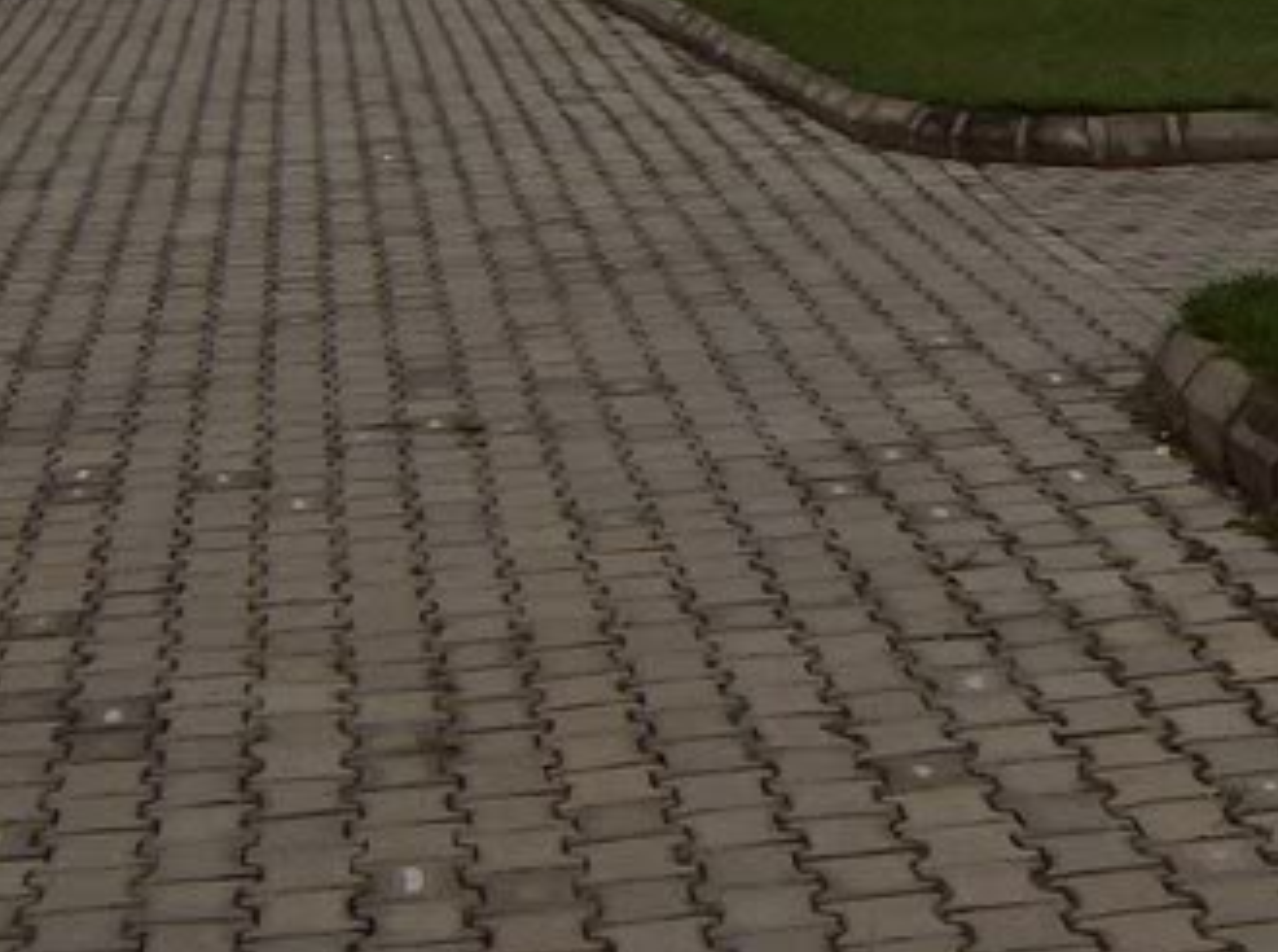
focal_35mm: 112
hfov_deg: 17.2
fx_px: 4124
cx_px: 1286
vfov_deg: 12.9
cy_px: -134
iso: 100
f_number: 4.7
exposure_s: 1/1608
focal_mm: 6
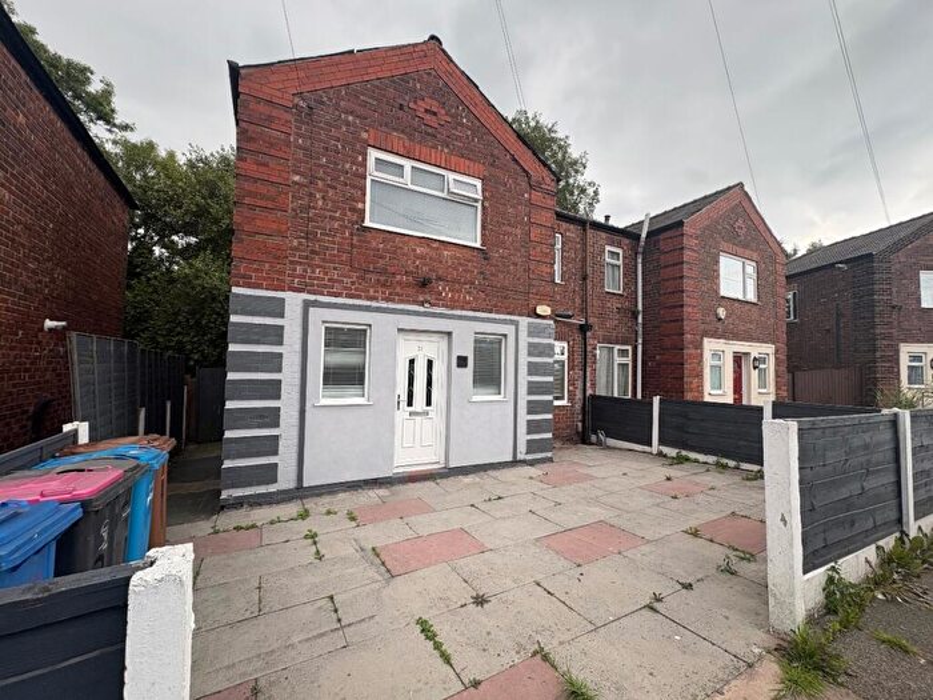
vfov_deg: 85.7
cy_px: 350
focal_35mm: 14
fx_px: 377
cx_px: 466
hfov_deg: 102.1
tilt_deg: +3.3
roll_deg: -0.3
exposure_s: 1/110
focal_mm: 2.22
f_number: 2.2
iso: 40
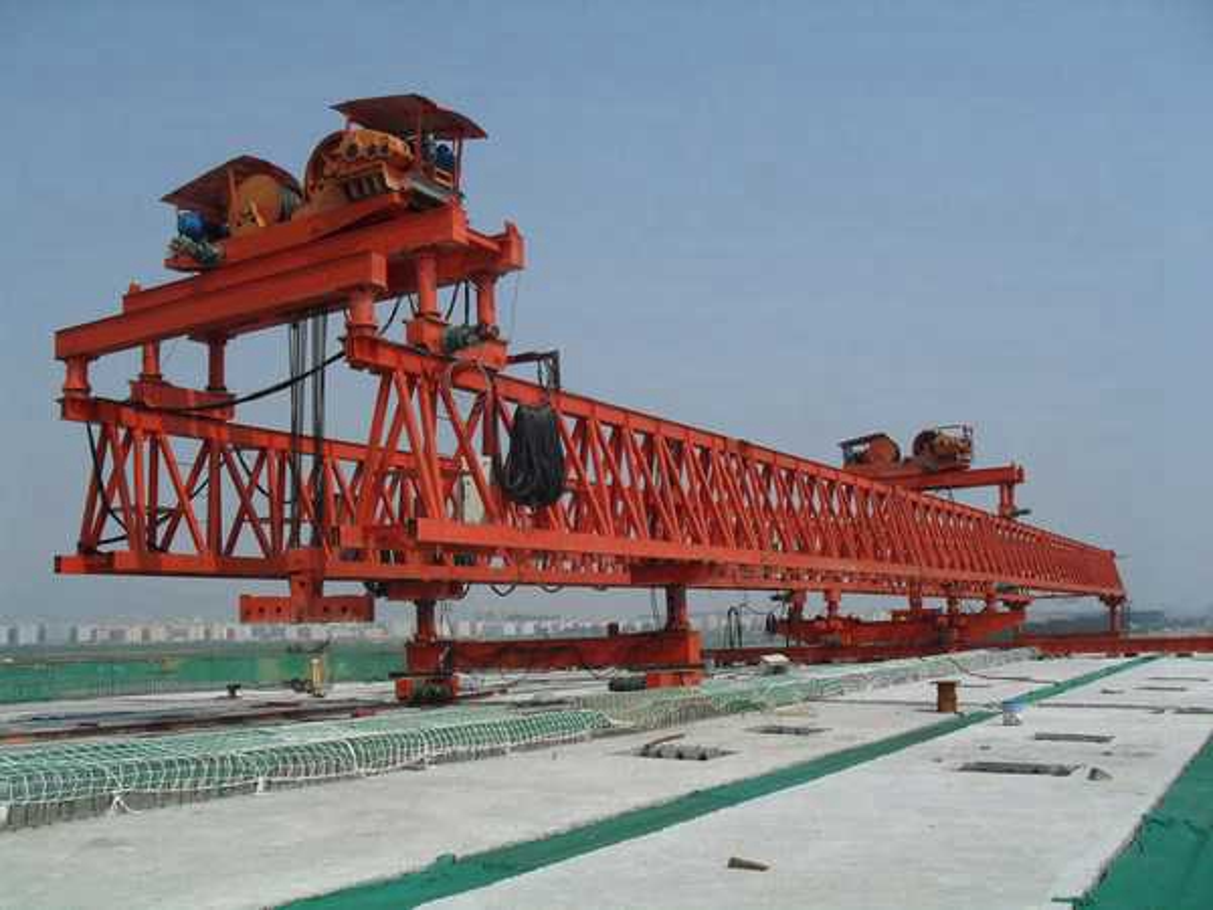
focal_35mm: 35
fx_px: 1226
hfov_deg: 52.6
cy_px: 455
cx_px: 606
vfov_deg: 40.7
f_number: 8.4
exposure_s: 1/350
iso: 100
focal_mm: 6.3
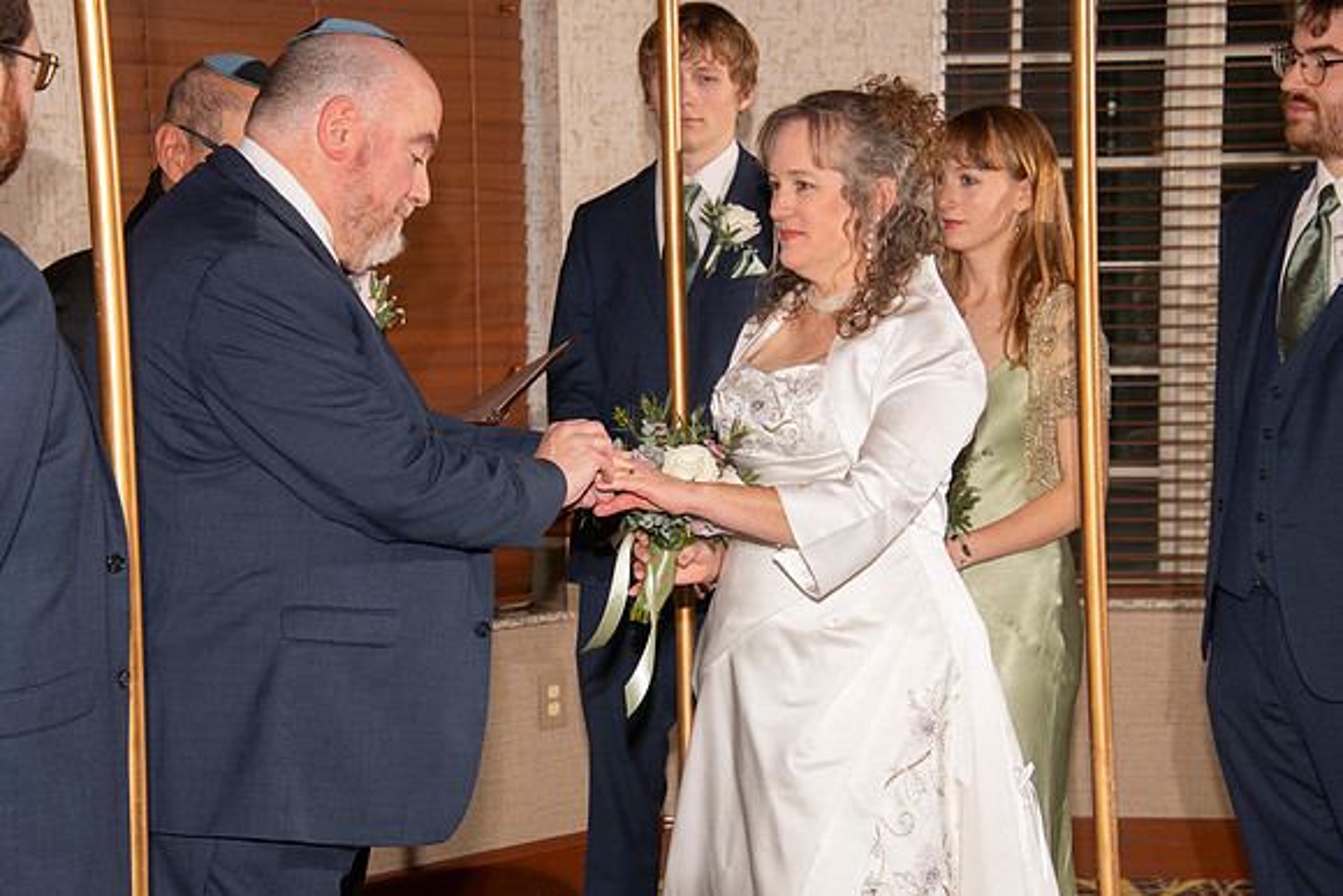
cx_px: 672
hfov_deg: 20.8
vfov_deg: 14.0
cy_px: 448
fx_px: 3657
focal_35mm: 98
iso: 1000
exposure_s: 1/160
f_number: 9
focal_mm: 98
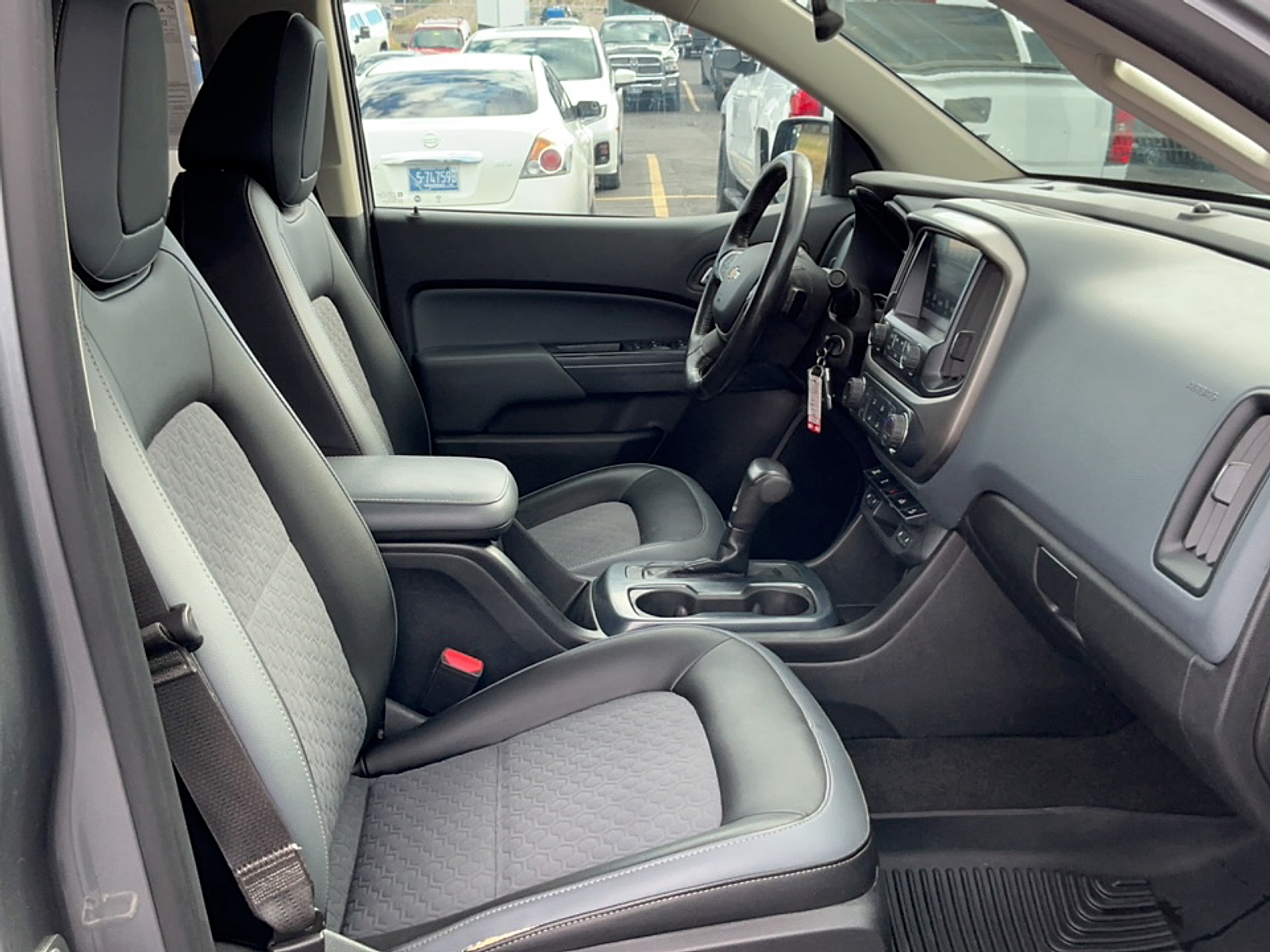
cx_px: 635
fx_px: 1101
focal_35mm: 30
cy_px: 476
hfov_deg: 60.0
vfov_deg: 46.8
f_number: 1.8
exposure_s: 1/126
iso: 25
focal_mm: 3
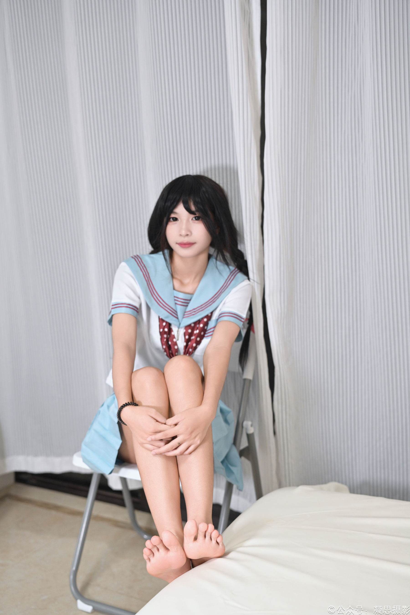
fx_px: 632
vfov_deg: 51.9
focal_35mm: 37
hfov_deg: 35.9
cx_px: 205
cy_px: 308
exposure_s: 1/100
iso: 1400
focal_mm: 37
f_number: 2.8
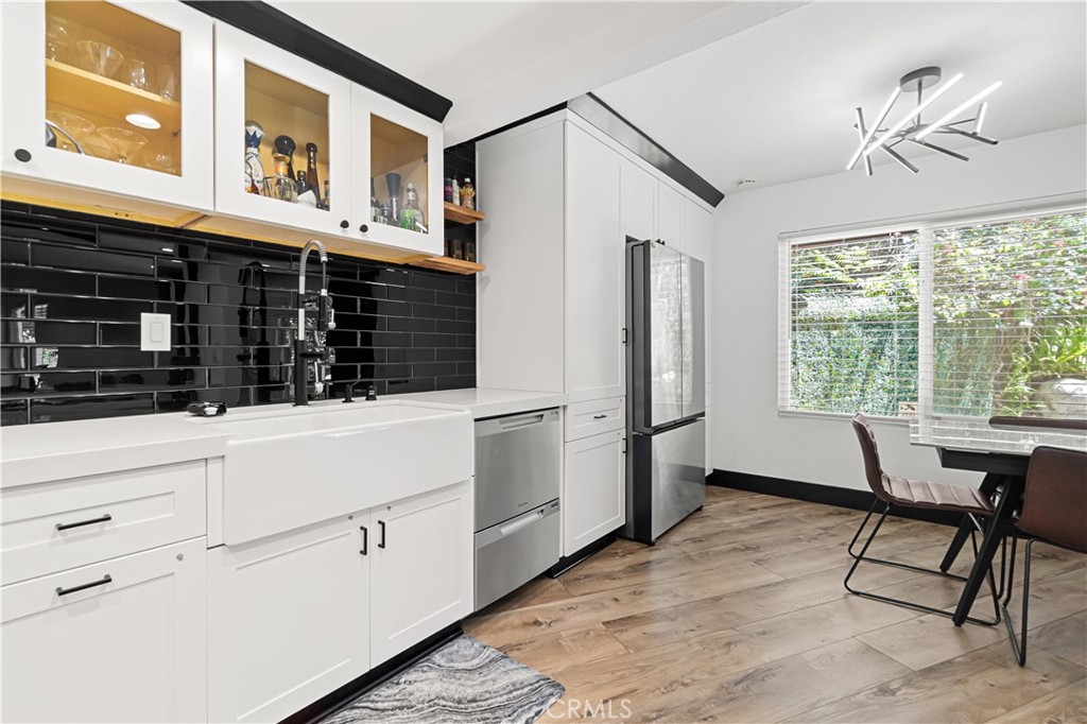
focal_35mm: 15
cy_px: 362
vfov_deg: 77.3
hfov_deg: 100.4
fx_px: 453
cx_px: 544
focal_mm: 10
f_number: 7.1
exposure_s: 1/6
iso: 320
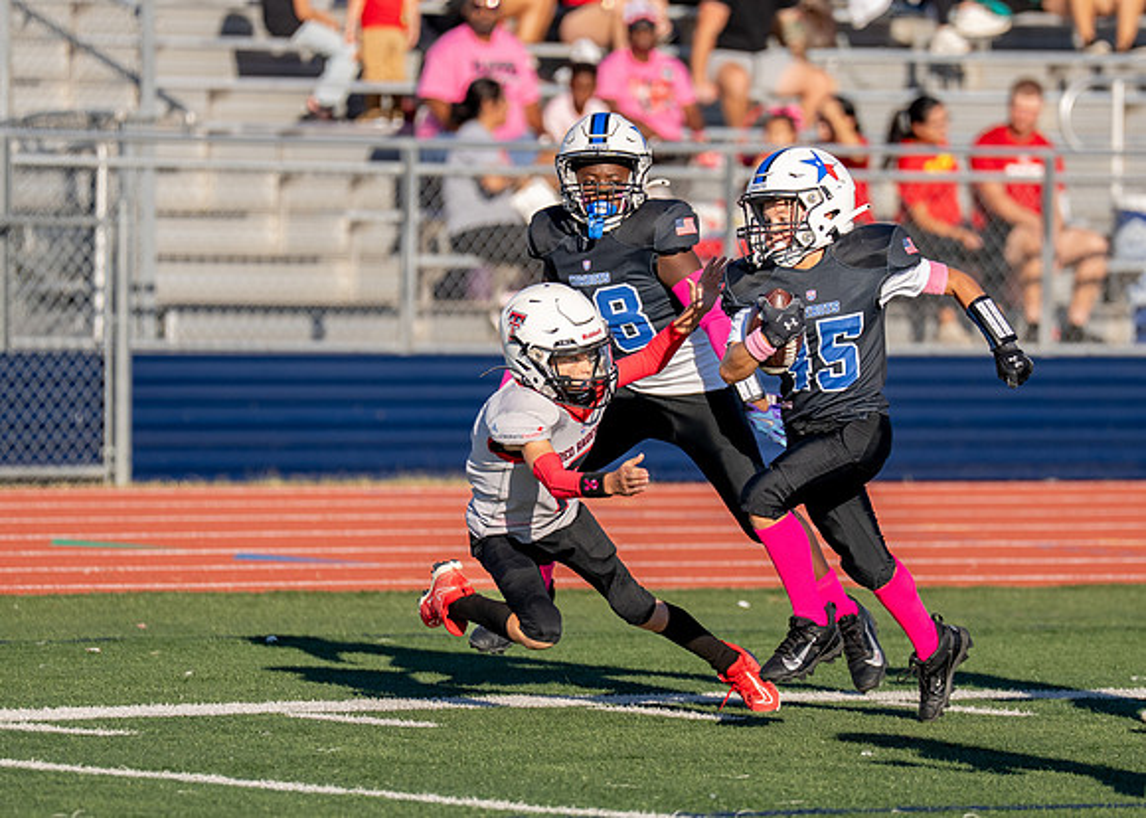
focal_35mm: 386
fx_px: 12558
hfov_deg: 5.2
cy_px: 418
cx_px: 694
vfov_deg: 3.7
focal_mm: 200
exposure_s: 1/3200
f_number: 2.8
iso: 160
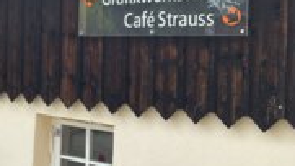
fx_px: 548
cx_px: -20
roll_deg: -2.9
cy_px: 42
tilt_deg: +0.5
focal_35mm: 70
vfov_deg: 17.2
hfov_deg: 27.8
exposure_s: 1/126
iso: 16
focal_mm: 3
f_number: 1.8
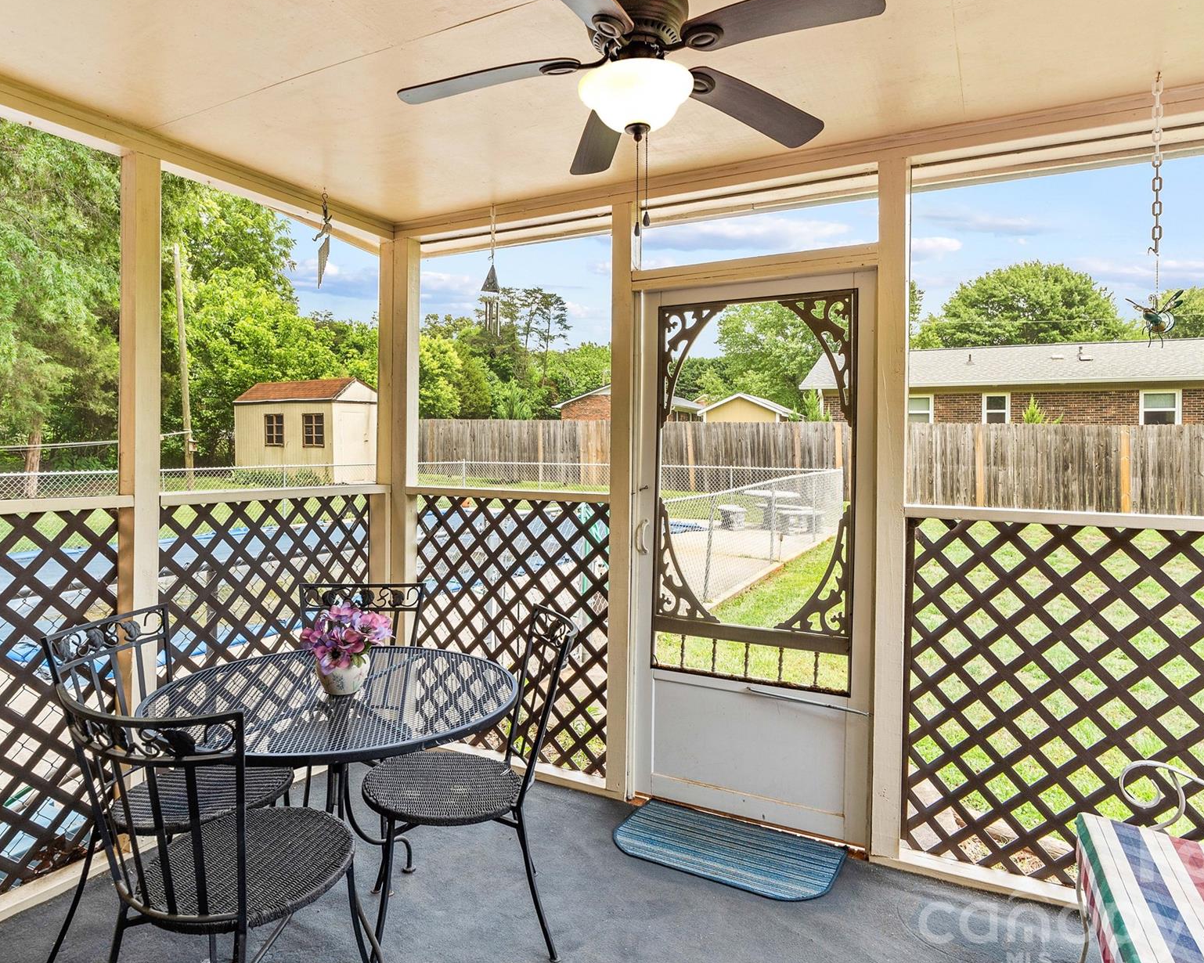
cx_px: 588
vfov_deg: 68.0
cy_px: 447
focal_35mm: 20
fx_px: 713
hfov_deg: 80.4
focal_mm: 16
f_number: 8
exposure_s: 1/20
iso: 100
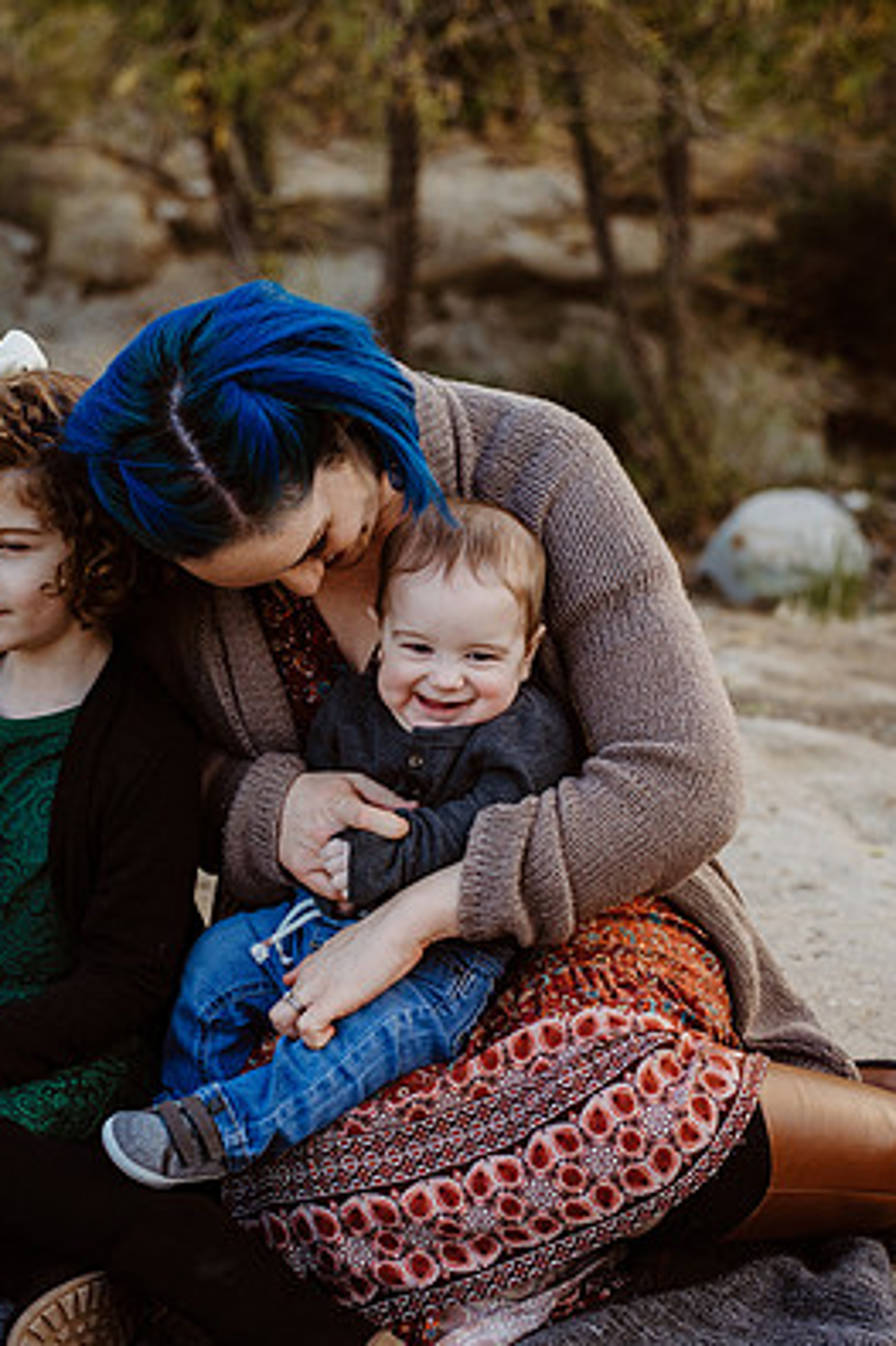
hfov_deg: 23.8
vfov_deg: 35.0
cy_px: 756
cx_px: 433
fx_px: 2130
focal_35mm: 57
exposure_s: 1/800
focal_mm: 50
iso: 400
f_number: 3.2
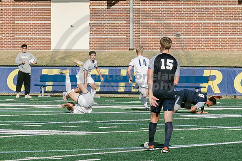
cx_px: 107
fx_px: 2855
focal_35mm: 425
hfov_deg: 4.9
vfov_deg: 3.2
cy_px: 96
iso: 640
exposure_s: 1/4000
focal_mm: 70
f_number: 5.6
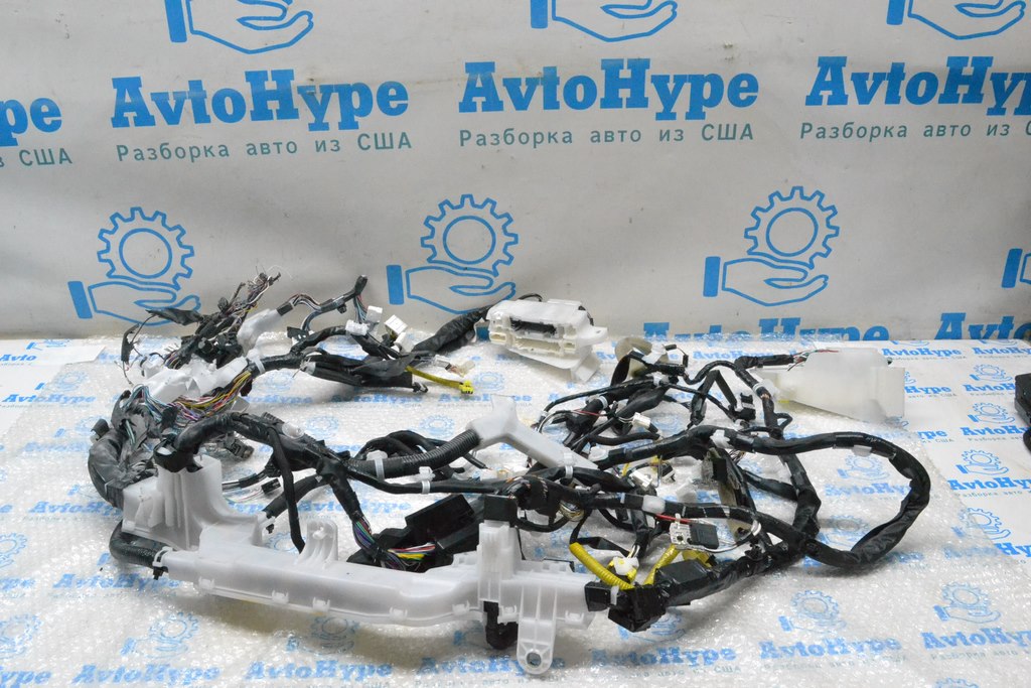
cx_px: 516
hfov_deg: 61.9
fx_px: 859
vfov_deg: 43.6
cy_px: 344
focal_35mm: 30
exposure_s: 1/100
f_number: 14
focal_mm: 20
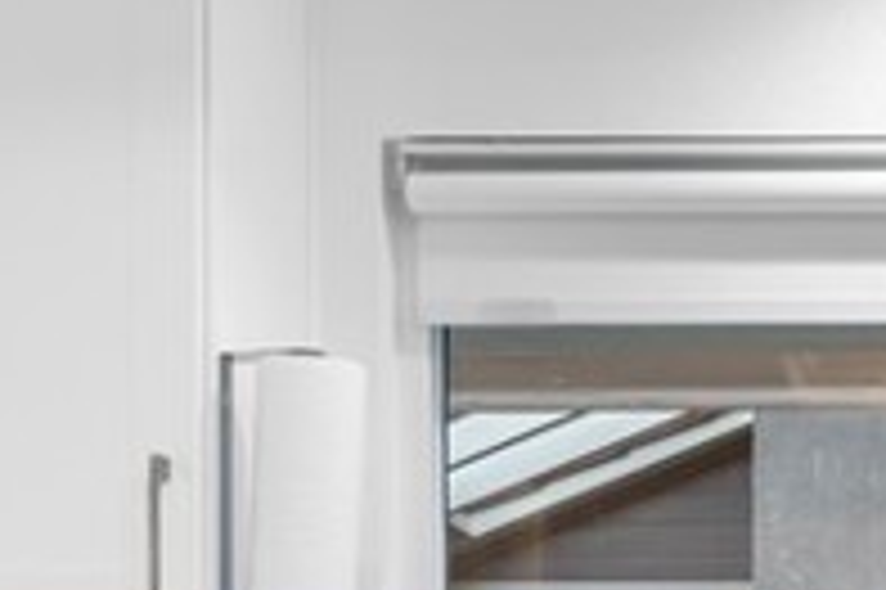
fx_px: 2105
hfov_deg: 22.0
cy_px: 966
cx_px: 1061
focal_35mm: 86
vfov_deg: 14.5
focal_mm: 16.5
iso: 400
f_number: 7.1
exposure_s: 1/20
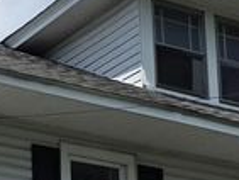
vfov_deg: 8.1
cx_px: -63
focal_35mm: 167
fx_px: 1154
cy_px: 450
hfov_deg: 11.5
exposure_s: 1/7944
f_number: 1.7
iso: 80
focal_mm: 6.3
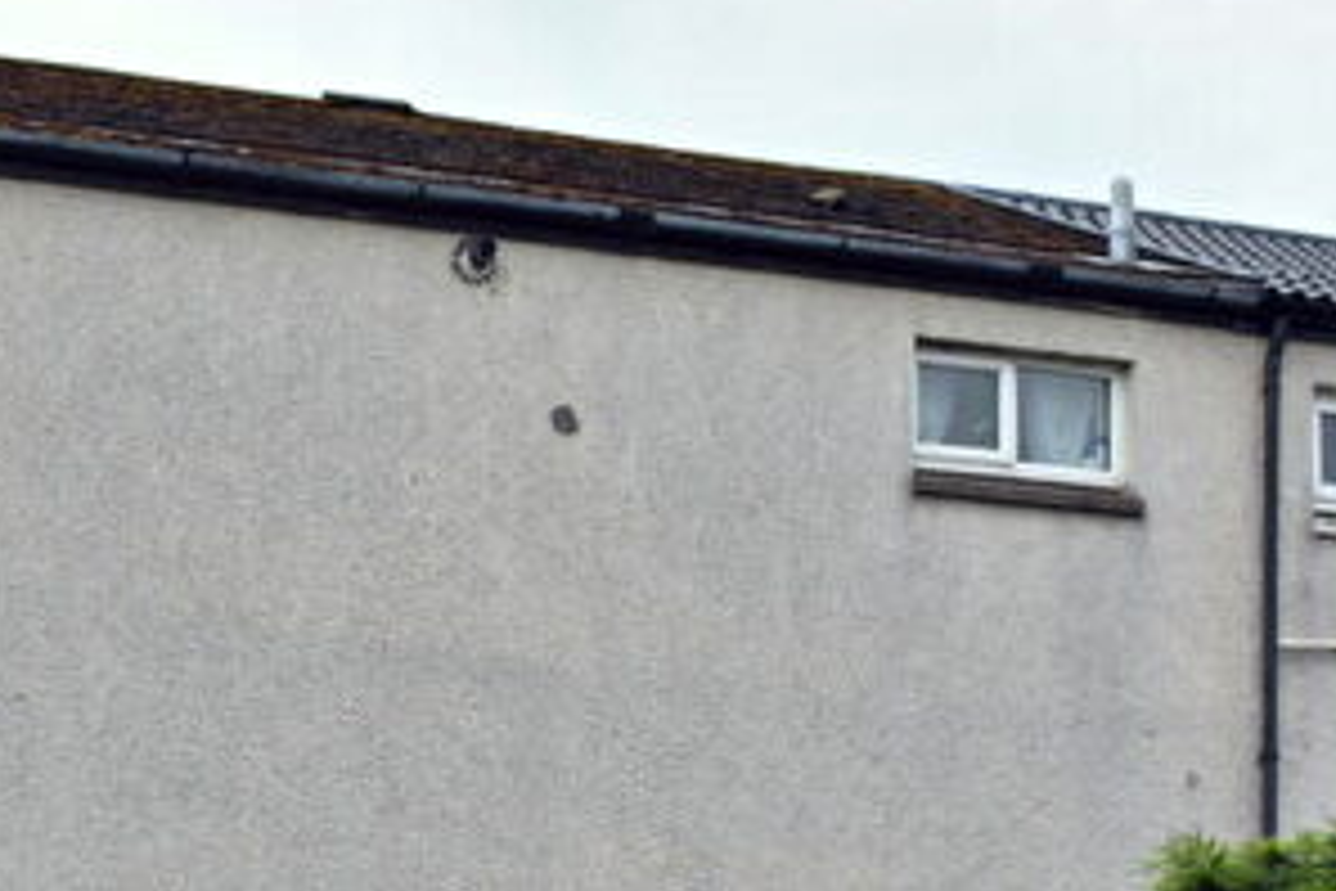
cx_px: 468
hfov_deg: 22.1
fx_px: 3414
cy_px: 695
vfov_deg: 14.8
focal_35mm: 92
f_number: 8
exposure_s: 1/250
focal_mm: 26
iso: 180
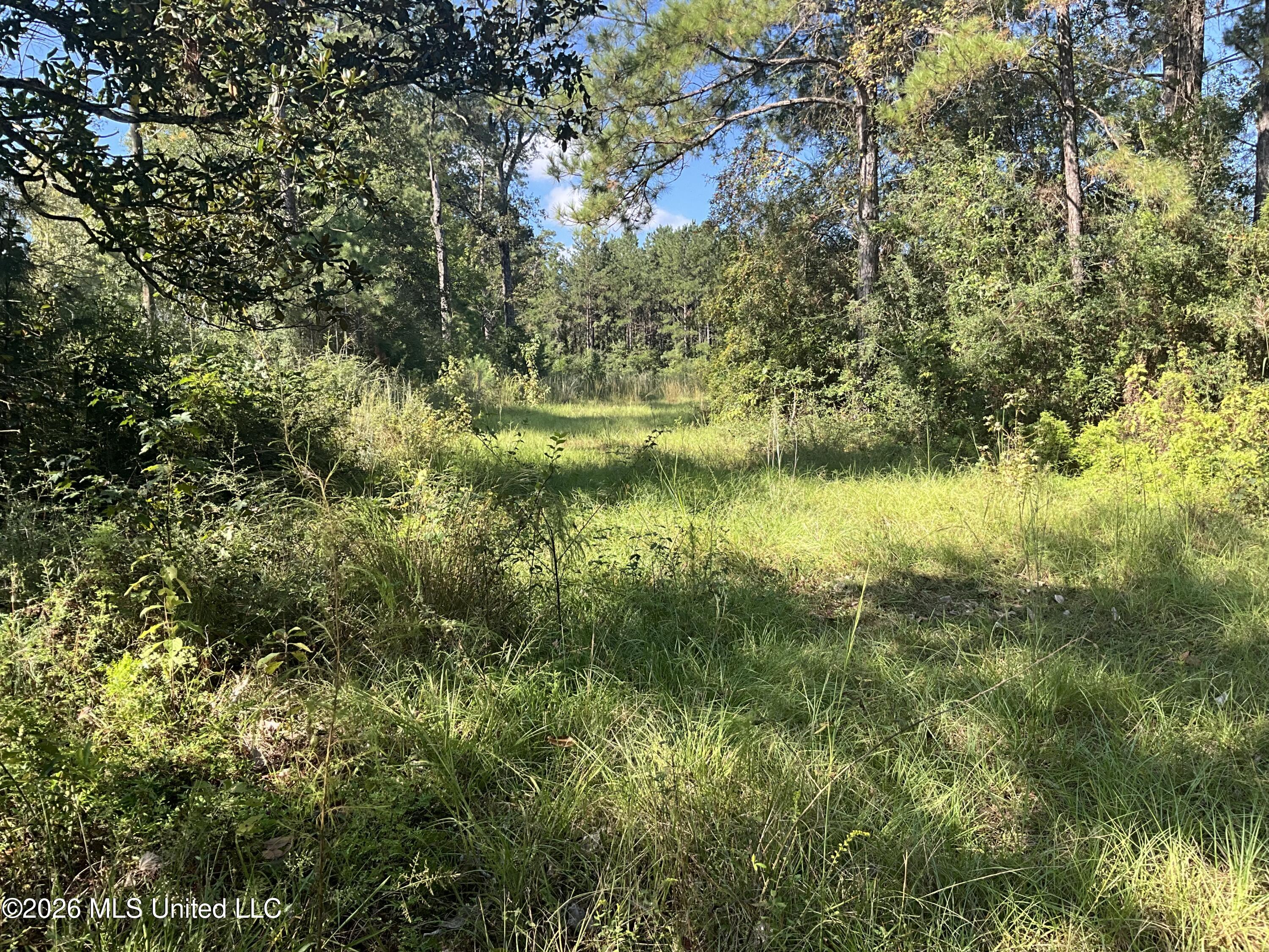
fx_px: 1063
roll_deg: +1.4
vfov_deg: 48.2
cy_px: 476
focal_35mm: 29
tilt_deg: -4.2
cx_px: 634
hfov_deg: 61.7
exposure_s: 1/378
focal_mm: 3
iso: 25
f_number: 1.8
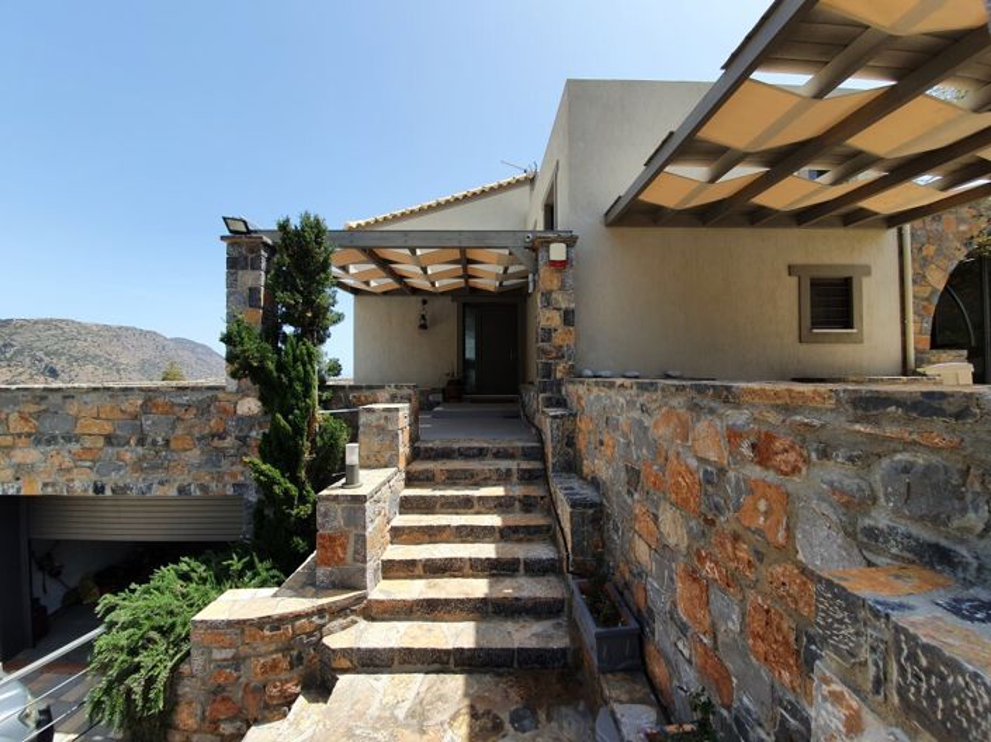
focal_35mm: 13
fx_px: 372
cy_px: 371
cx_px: 496
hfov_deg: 106.2
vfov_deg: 89.9
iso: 50
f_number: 2.2
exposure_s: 1/696
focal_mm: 1.8
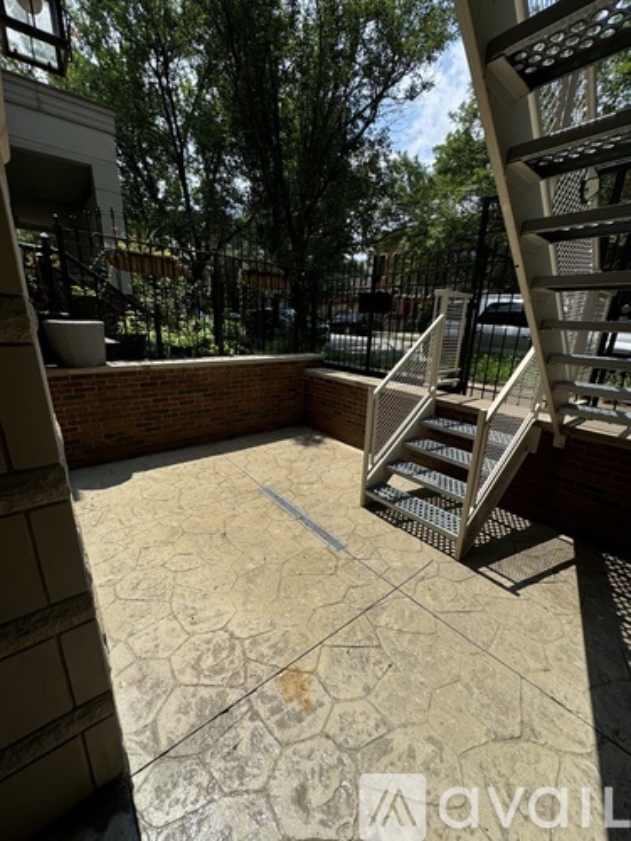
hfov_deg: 85.7
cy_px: 420
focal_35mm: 14
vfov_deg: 102.1
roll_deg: -1.3
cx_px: 316
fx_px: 340
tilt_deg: -16.0
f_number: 2.2
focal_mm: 2.22
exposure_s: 1/1672
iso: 50
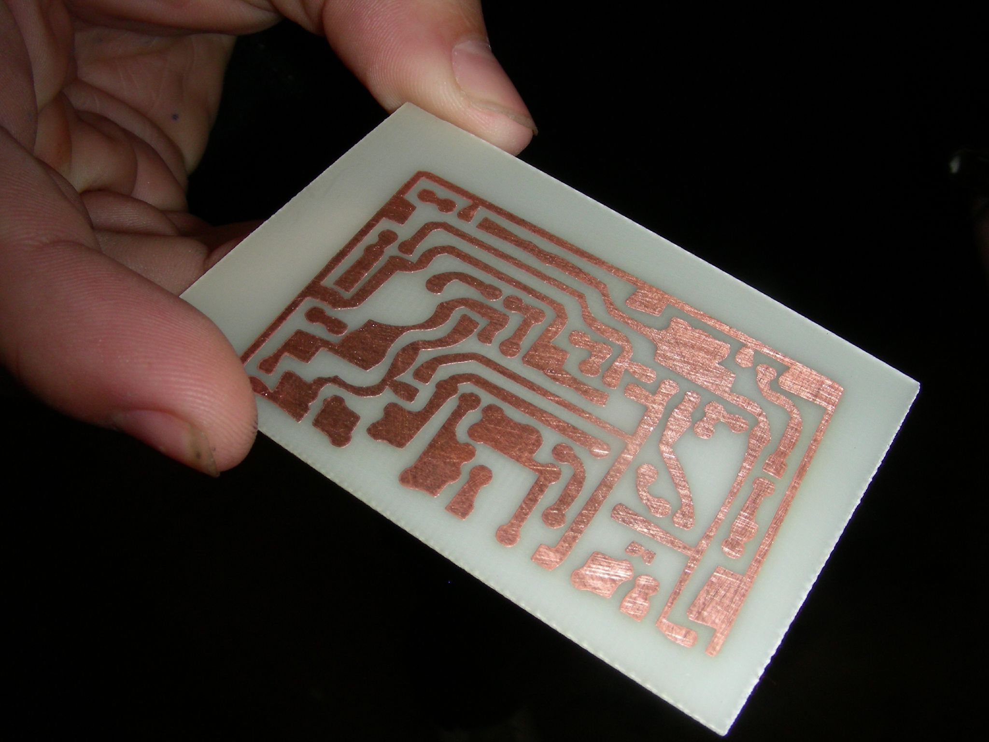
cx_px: 494
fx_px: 1086
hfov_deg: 49.0
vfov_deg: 37.7
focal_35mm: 38
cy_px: 371
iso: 50
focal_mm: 6.3
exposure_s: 1/60.1
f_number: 6.8
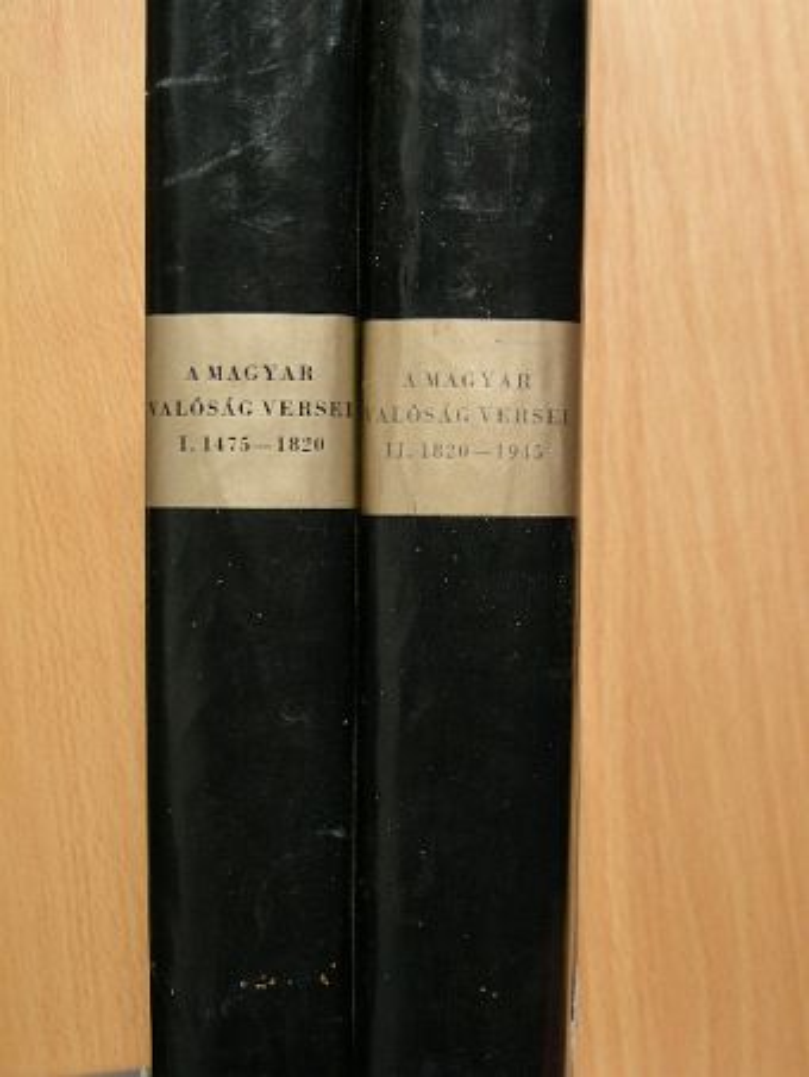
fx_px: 2180
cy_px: 538
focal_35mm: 70
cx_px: 404
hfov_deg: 21.0
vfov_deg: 27.8
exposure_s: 1/18.7
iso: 50
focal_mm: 11.7
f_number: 3.5
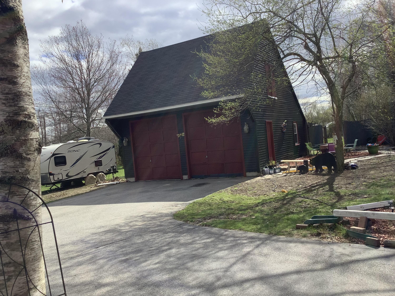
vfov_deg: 45.4
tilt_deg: -1.4
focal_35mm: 31
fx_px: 354
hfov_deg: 58.4
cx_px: 198
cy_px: 148
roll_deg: +4.1
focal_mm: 3.3
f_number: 2.4
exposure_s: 1/936
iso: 25
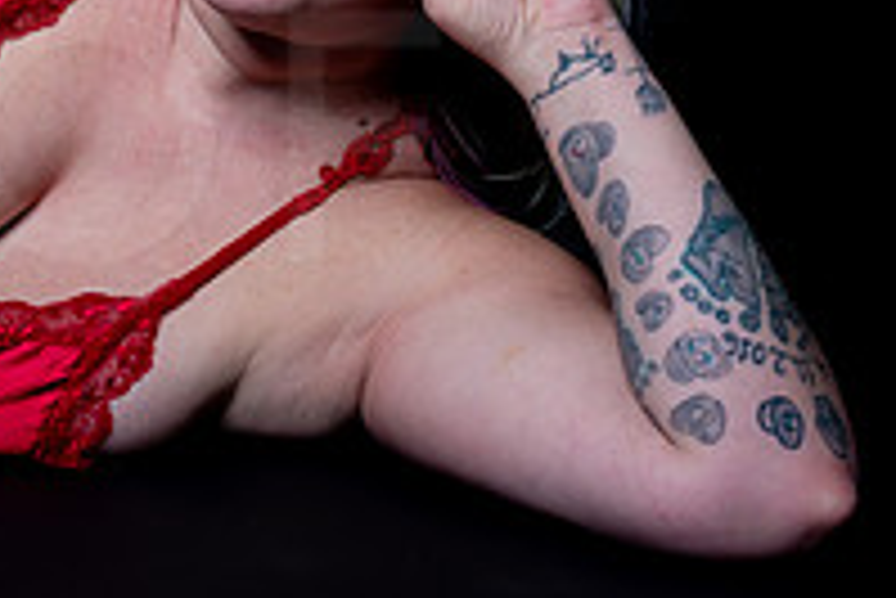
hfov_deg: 18.8
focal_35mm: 102
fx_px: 2540
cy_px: 137
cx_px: -203
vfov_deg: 13.4
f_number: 11
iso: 250
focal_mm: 35
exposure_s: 1/160
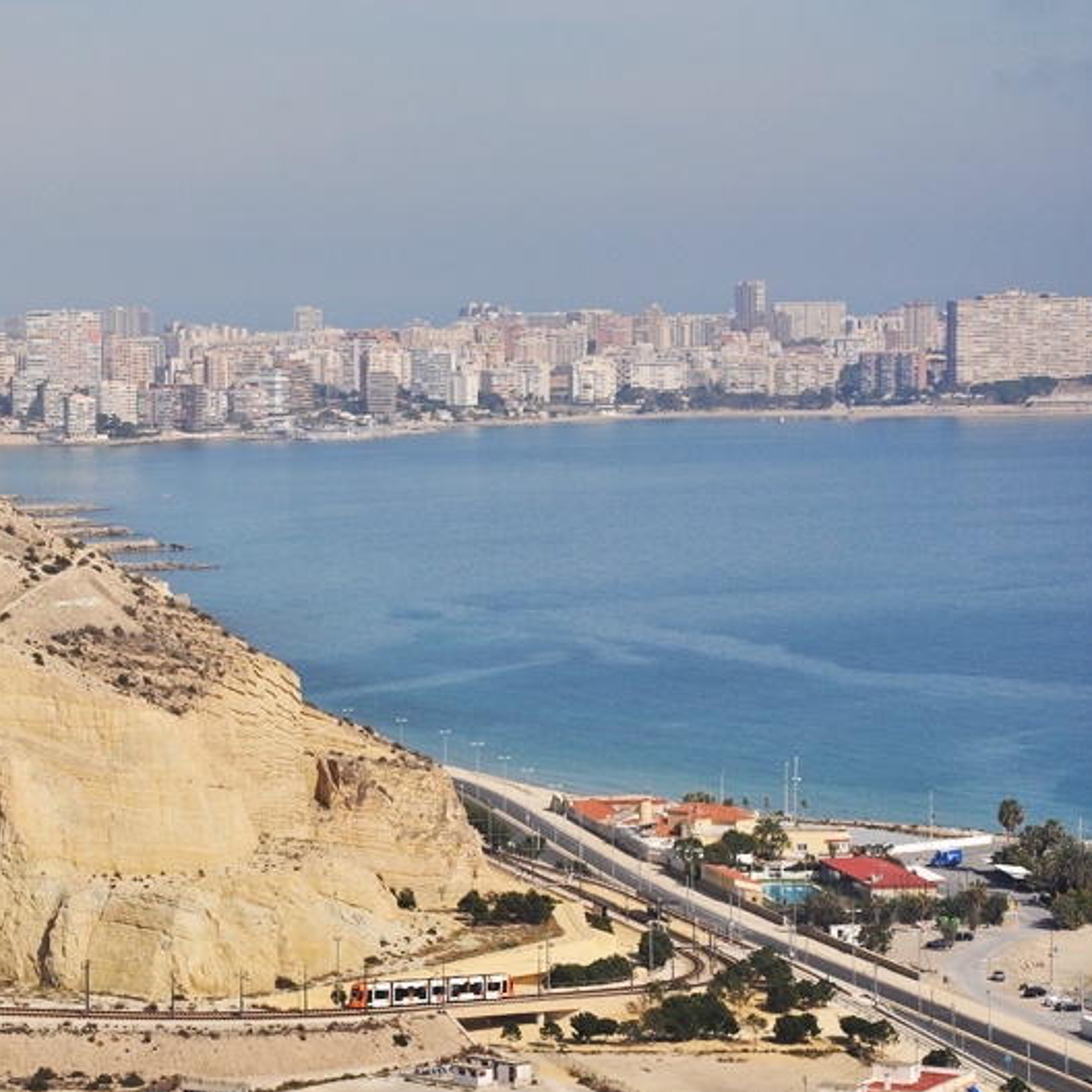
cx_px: 292
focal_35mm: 145
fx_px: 5162
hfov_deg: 12.0
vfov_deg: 12.1
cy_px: 547
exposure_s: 1/1250
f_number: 9
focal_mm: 75
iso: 200
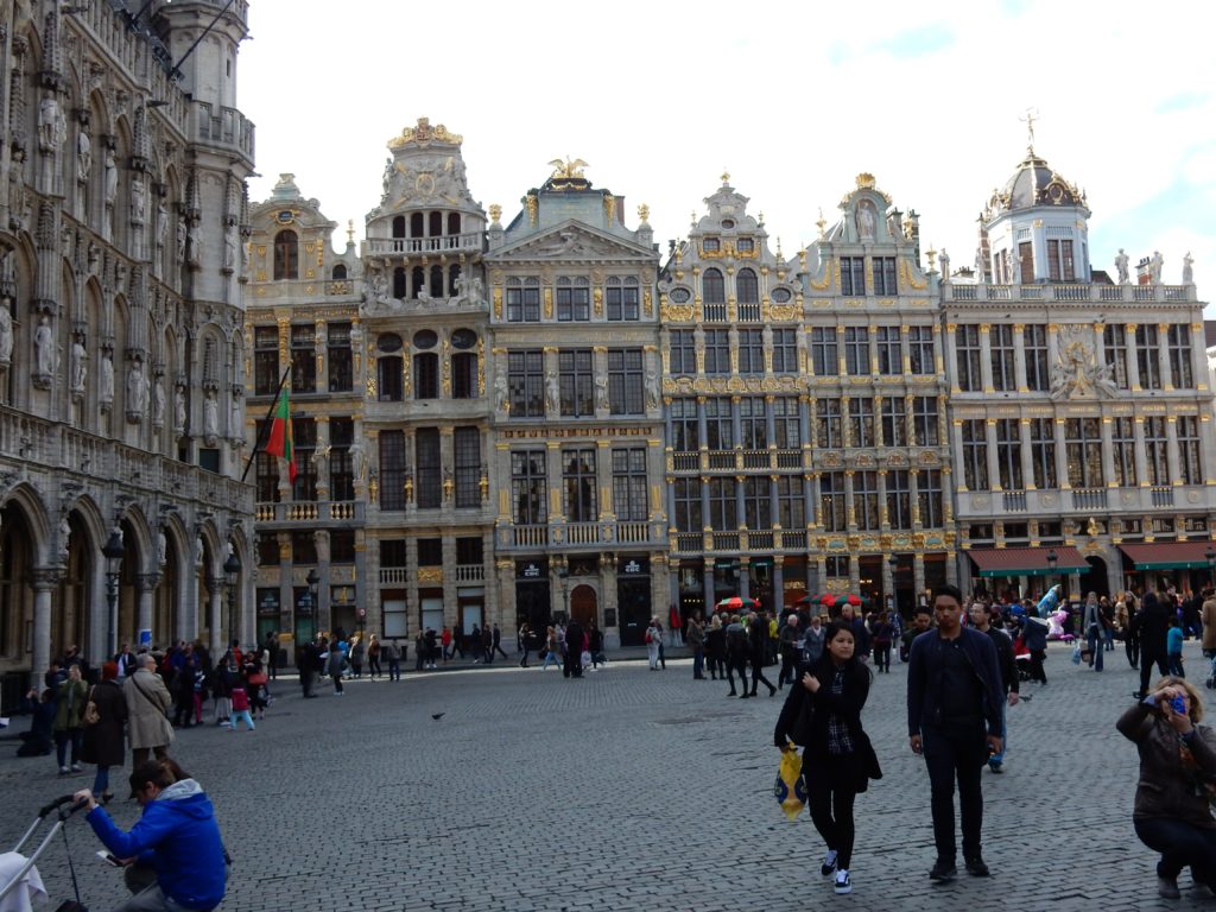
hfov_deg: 51.4
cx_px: 608
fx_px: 1265
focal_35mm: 36
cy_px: 456
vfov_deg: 39.7
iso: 125
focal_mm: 6.4
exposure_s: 1/400
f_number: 4
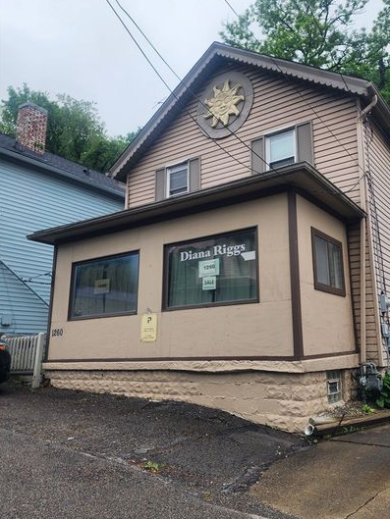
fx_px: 435
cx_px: 242
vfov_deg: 61.6
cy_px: 243
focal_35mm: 29
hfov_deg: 47.8
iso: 12
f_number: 1.8
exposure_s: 1/183
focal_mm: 6.4
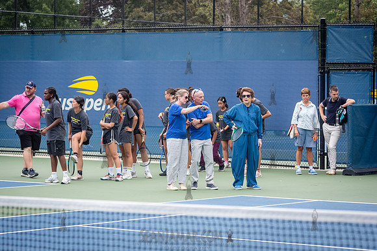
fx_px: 1459
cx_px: 188
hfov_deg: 14.7
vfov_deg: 9.9
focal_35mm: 139
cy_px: 126
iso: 200
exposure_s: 1/400
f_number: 4.5
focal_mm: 135
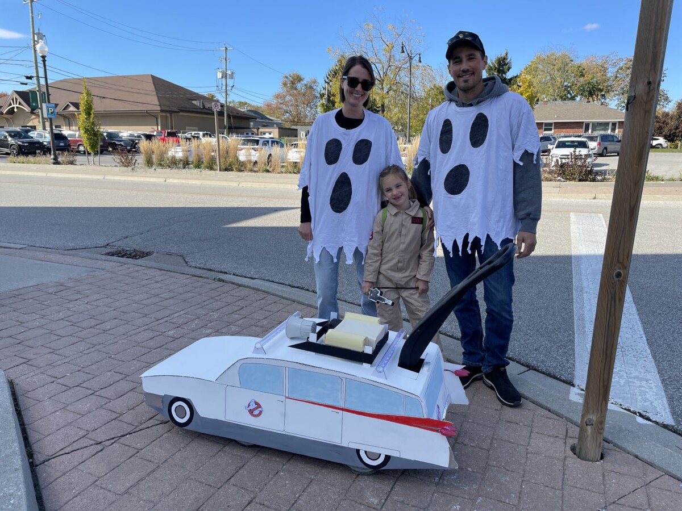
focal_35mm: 26
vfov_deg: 53.1
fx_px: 512
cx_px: 341
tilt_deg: -9.9
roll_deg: -0.5
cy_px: 256
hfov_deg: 67.3
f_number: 1.6
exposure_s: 1/2174
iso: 50
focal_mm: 4.2
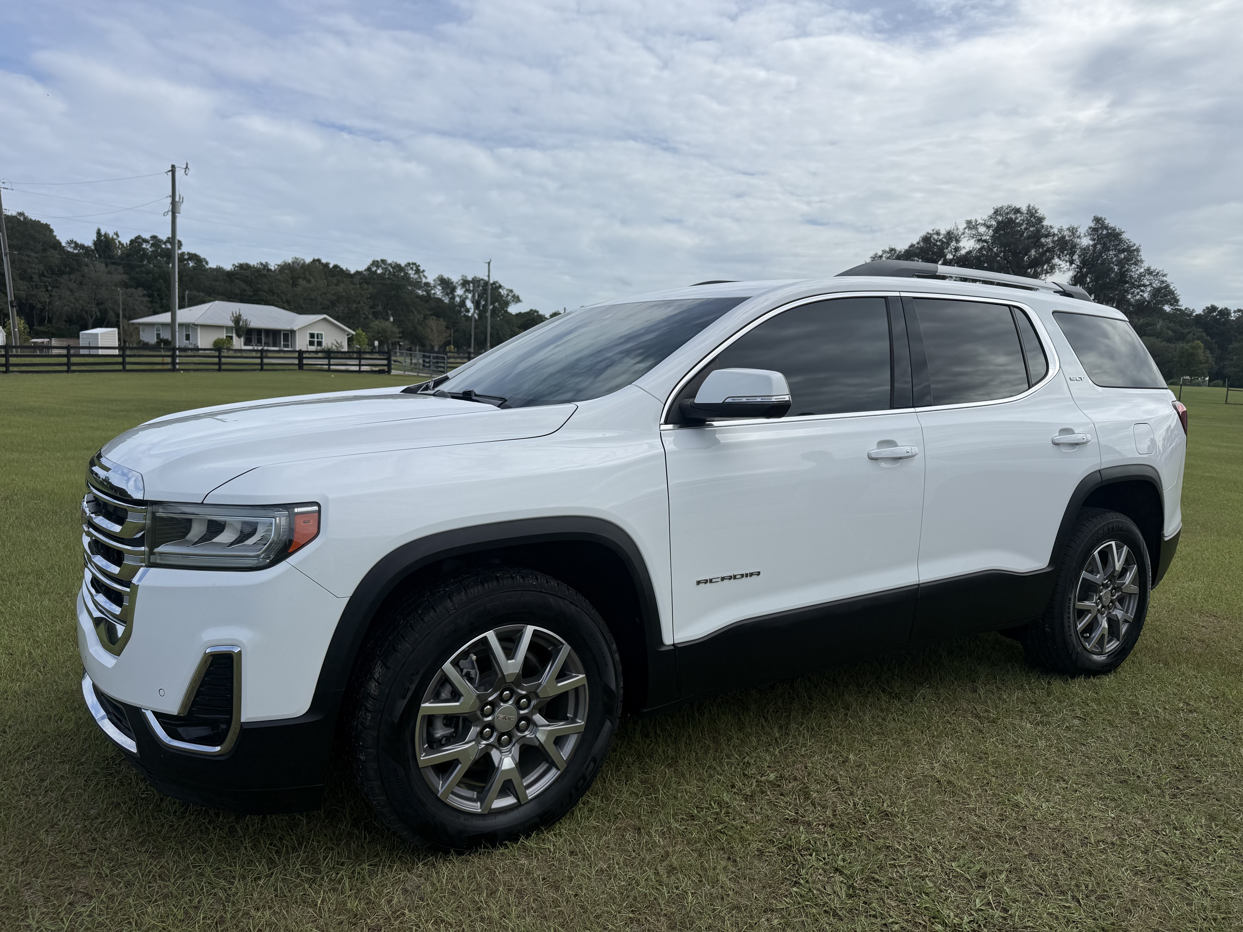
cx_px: 622
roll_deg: -2.8
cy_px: 466
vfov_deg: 56.8
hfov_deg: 71.6
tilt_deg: -6.6
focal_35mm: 24
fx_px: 862
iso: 80
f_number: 1.78
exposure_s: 1/6711
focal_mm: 6.76
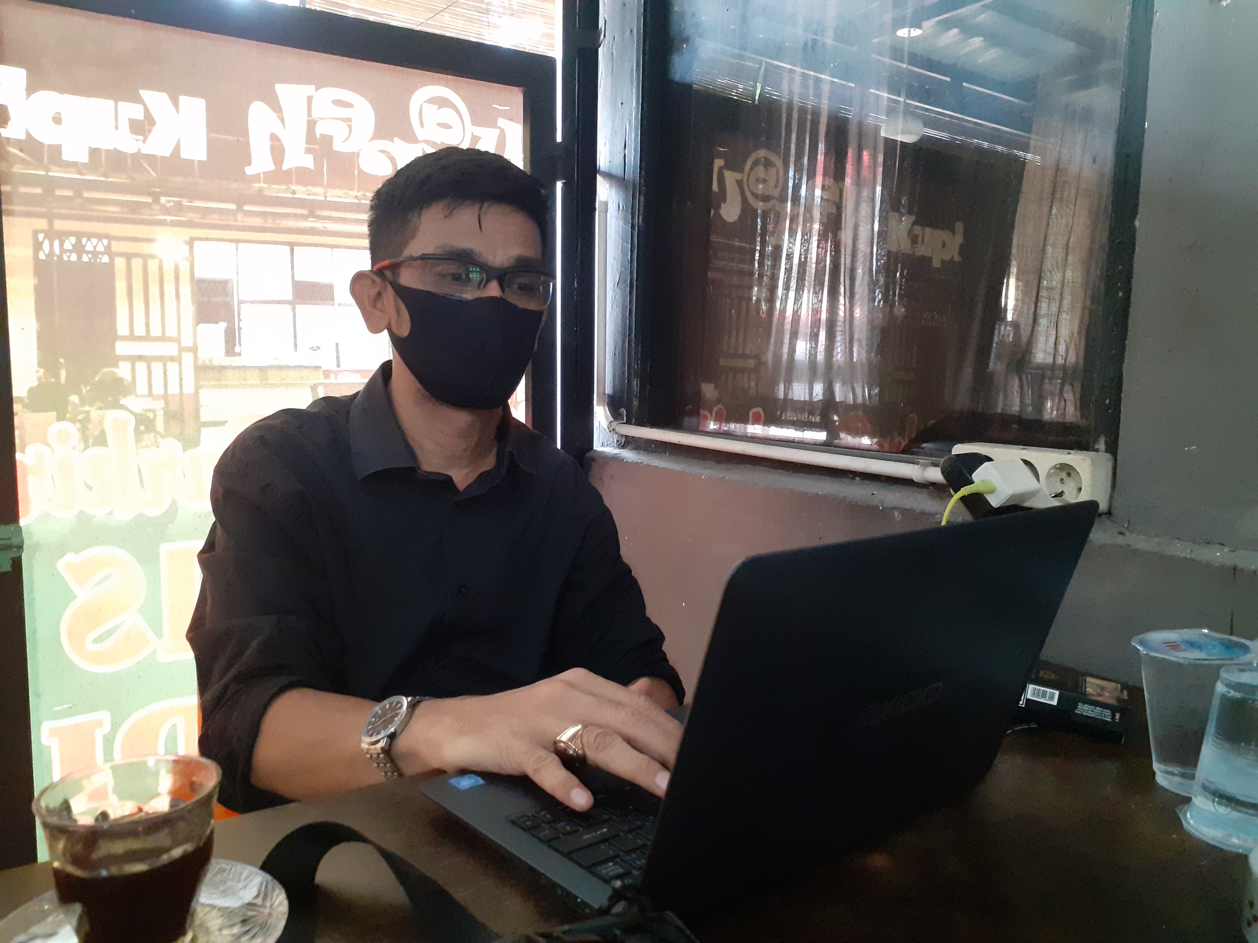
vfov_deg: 51.4
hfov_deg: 65.3
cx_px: 629
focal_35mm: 27
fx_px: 981
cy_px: 472
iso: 500
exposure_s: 1/25
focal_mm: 3.6
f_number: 1.9
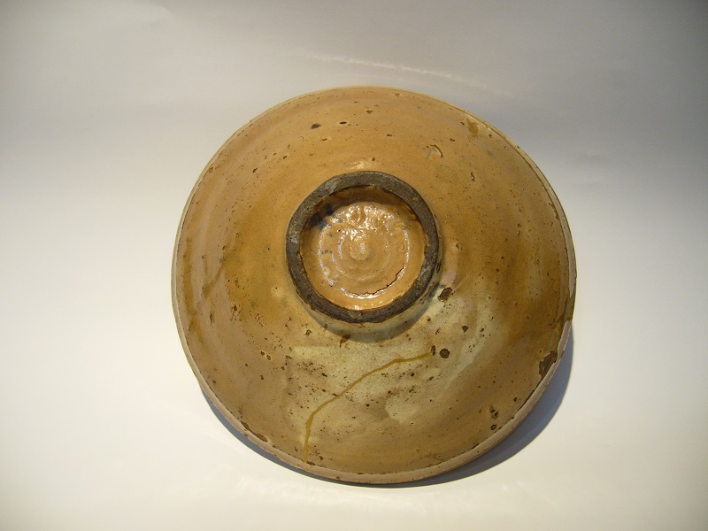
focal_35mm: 35
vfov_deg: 40.7
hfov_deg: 52.6
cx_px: 354
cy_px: 266
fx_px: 716
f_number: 2.8
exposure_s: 1/20
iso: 100
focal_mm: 5.8
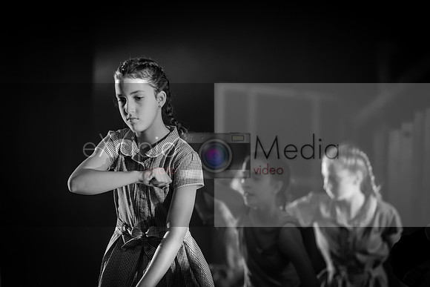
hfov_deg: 9.4
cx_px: 215
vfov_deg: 6.2
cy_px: 158
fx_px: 2628
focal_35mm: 220
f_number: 2.8
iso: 1600
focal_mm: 200
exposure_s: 1/250
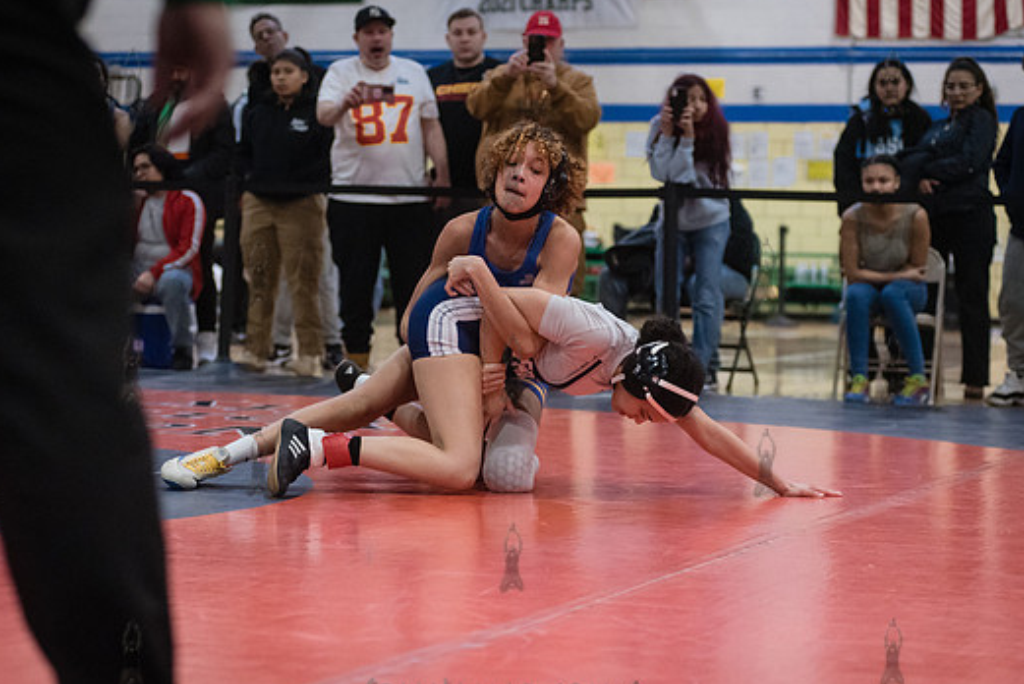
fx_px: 2533
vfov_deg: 15.4
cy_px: 367
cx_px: 511
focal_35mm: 89
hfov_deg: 22.9
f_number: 3.5
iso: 8000
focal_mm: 80
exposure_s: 1/500
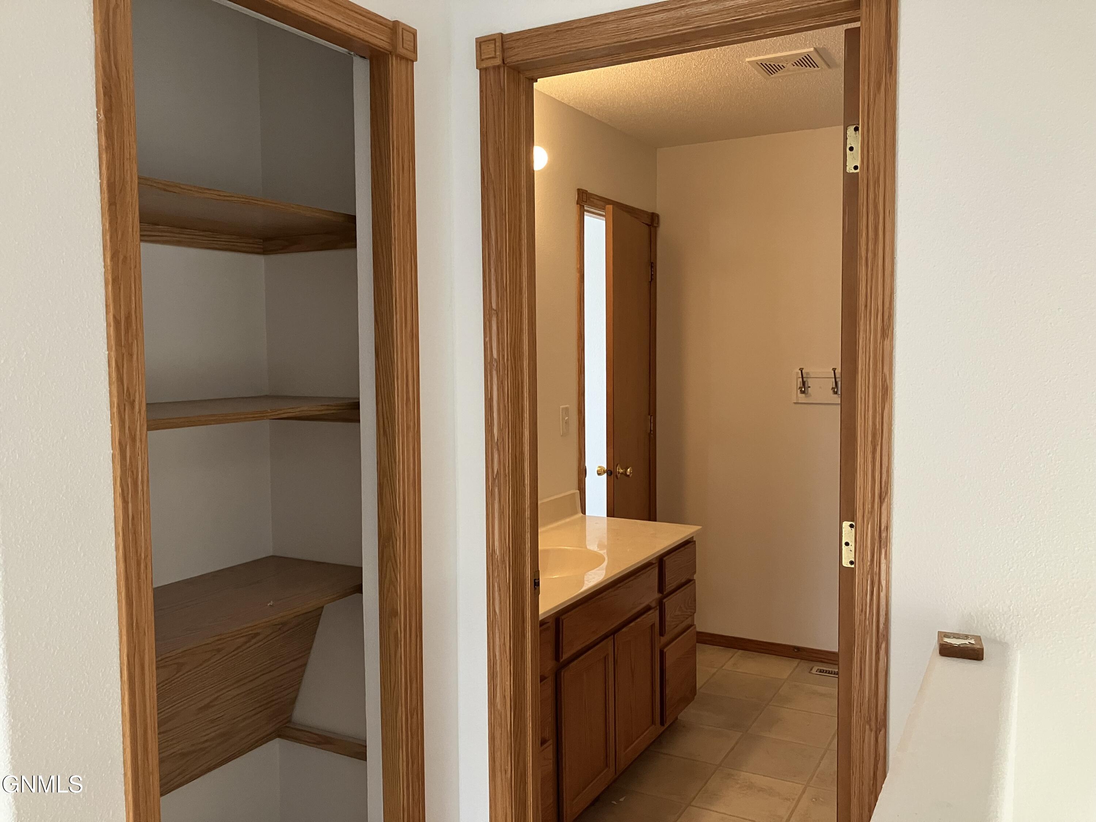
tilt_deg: -3.2
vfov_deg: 49.7
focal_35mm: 28
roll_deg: +0.9
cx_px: 548
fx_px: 887
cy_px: 411
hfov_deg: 63.4
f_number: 1.8
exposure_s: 1/60
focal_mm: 3.99
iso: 200
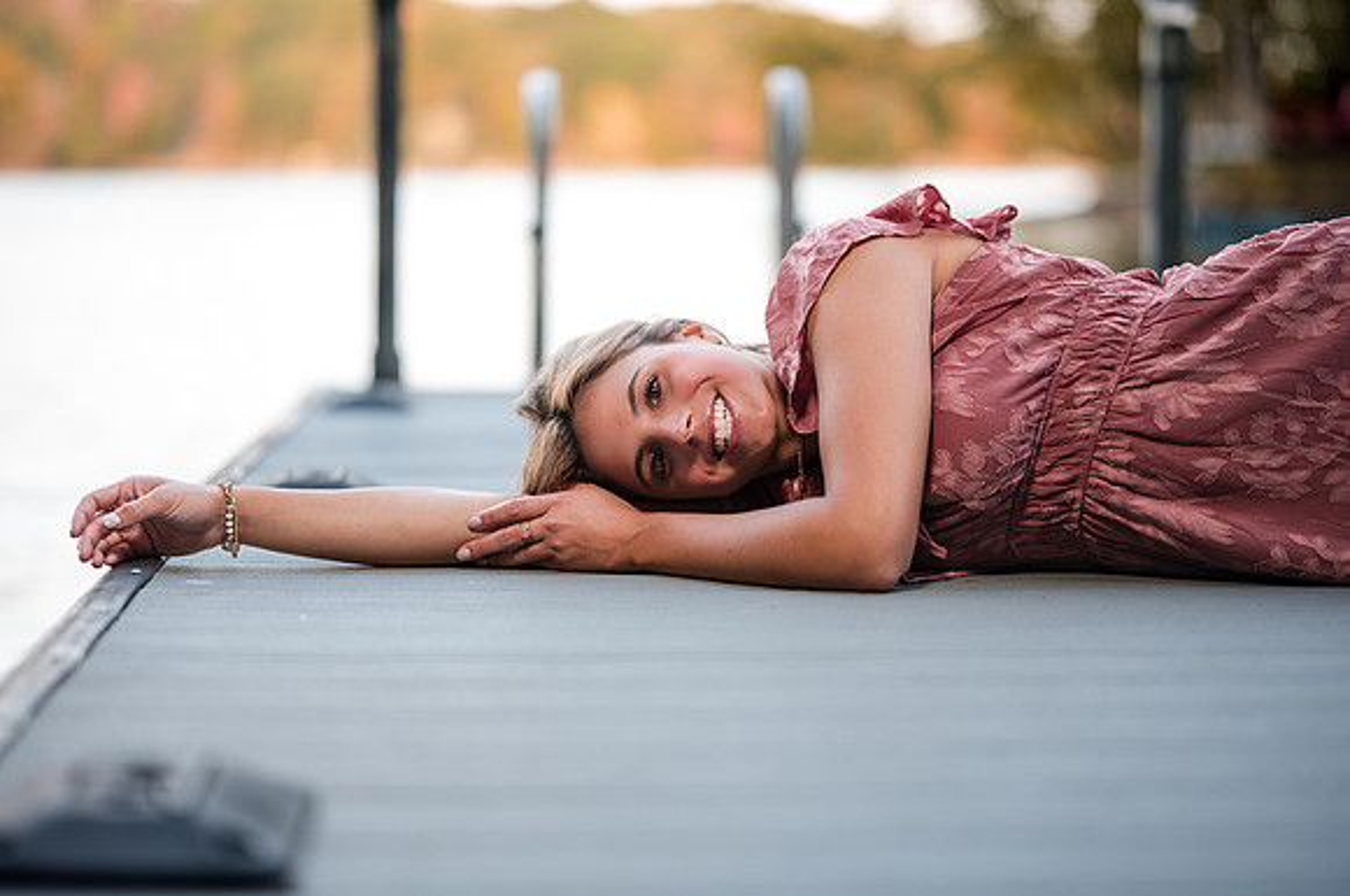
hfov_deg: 23.2
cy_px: 448
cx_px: 685
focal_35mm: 88
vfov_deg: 15.5
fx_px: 3294
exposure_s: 1/160
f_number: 1.8
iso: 50
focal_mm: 85
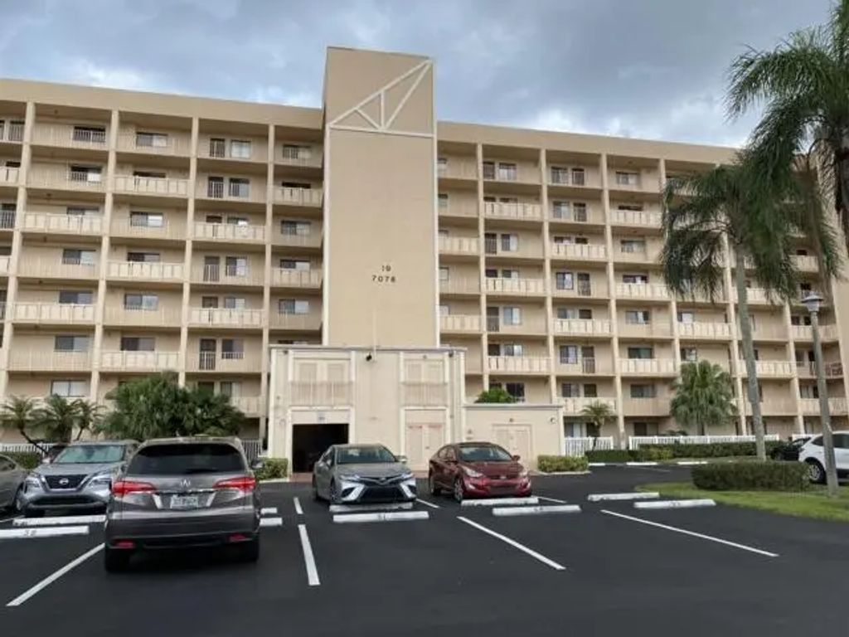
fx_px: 638
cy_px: 318
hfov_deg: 67.3
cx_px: 424
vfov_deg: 53.1
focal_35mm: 26
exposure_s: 1/827
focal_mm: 4.25
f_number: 1.8
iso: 32
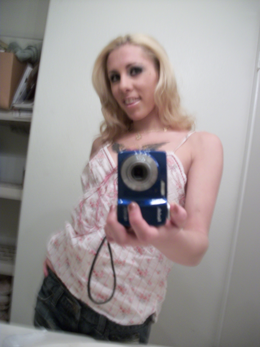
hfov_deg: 44.2
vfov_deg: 56.8
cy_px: 174
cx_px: 130
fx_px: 320
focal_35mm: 32
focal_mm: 5.7
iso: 160
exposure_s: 1/13
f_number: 2.9
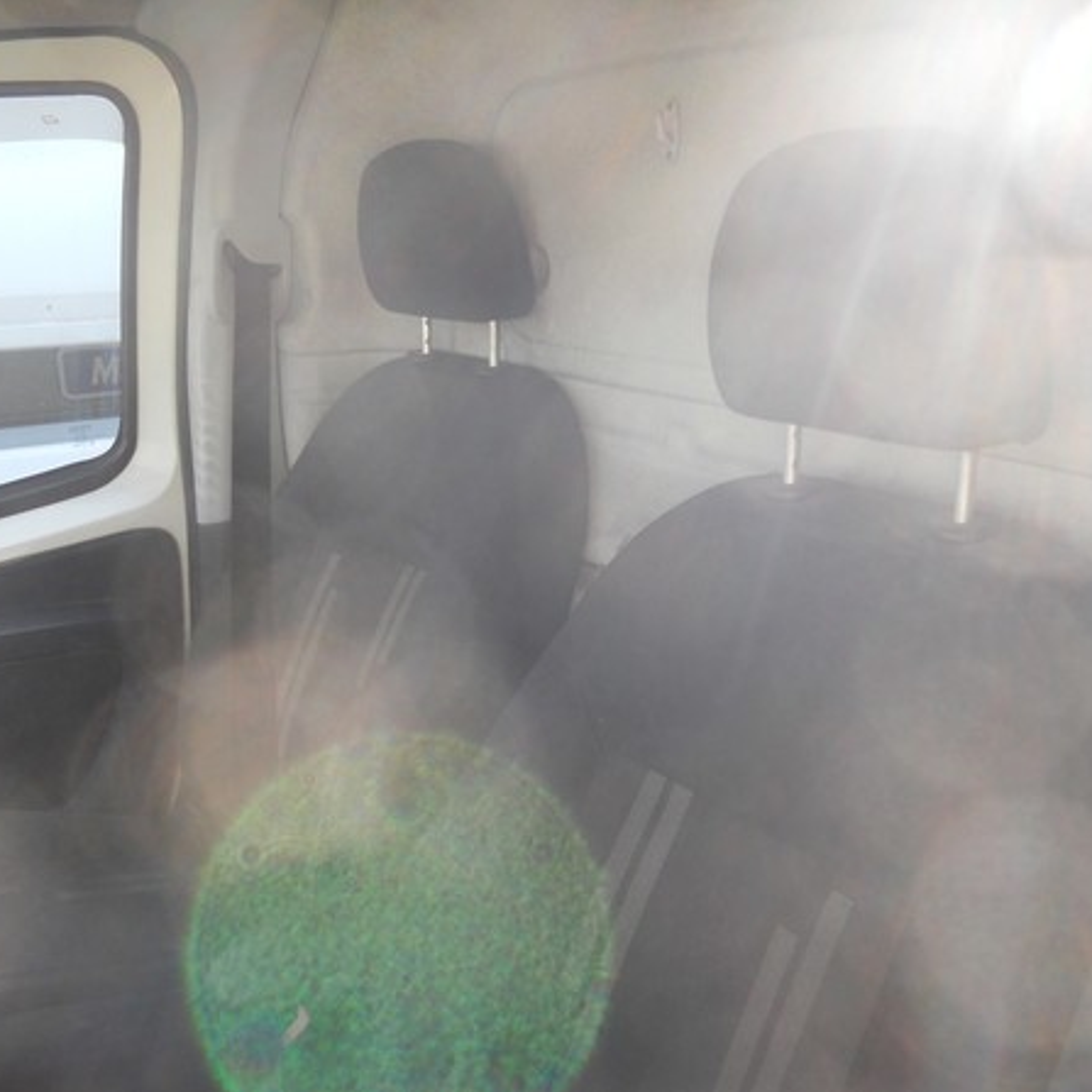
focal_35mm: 32
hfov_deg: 51.1
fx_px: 1142
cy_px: 545
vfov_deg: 51.1
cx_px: 581
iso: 80
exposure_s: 1/50
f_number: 3.2
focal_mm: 4.9
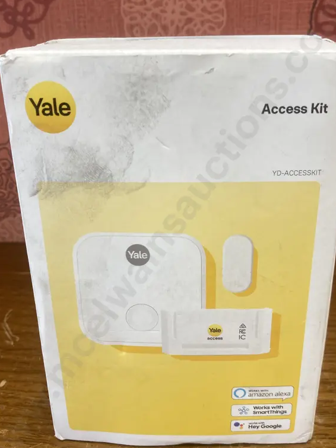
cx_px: 169
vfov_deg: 49.0
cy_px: 231
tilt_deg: -22.7
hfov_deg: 37.7
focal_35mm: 38
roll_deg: +0.2
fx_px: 492
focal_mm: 3.99
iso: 50
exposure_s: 1/50
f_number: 1.8
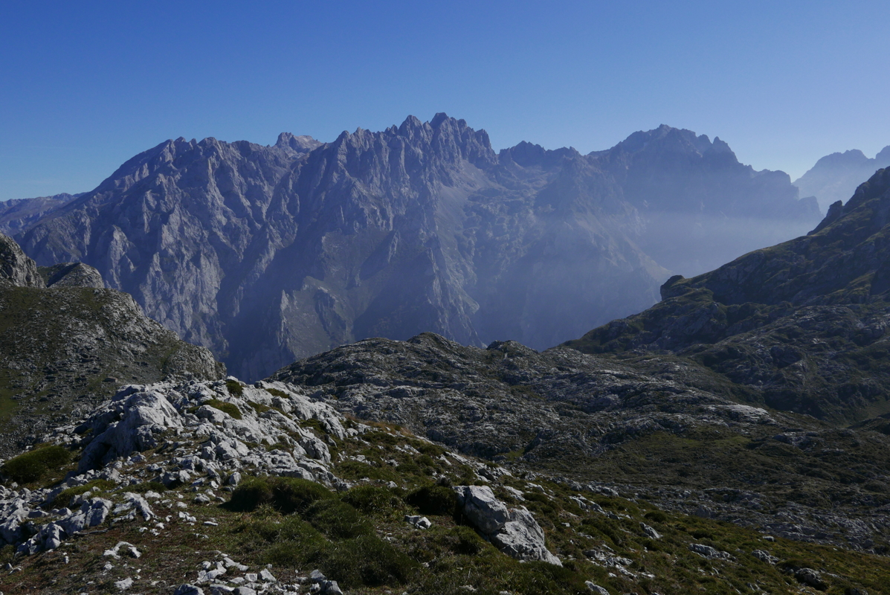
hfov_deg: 54.4
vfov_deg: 37.9
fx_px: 866
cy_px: 298
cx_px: 445
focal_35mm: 35
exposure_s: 1/1600
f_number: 5.6
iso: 200
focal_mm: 15.9
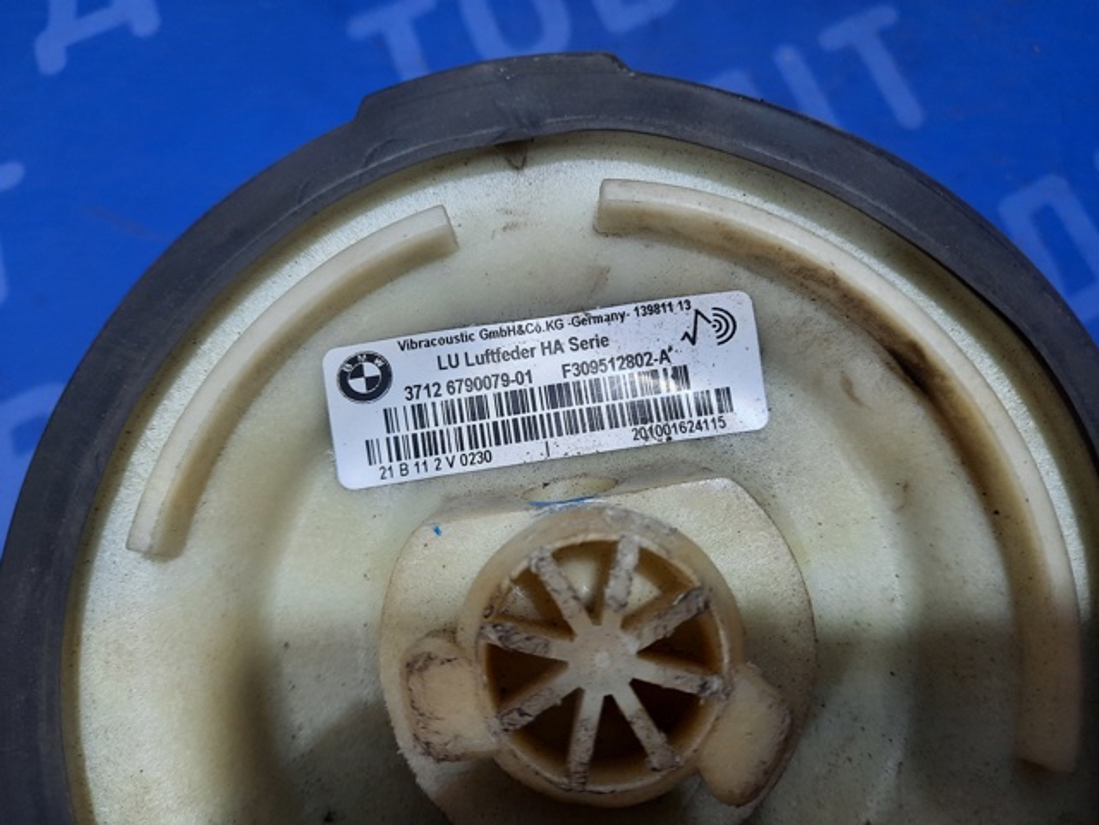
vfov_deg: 54.9
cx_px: 550
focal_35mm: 25
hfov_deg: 69.4
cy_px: 412
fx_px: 794
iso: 200
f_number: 2
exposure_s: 1/60
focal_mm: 4.6
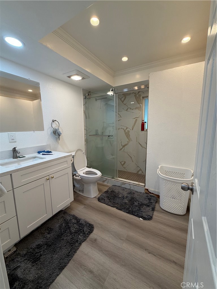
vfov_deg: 102.1
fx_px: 117
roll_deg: +1.0
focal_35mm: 14
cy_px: 144
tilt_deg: -9.5
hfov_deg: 85.7
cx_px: 108
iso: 125
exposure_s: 1/120
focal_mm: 2.22
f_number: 2.2
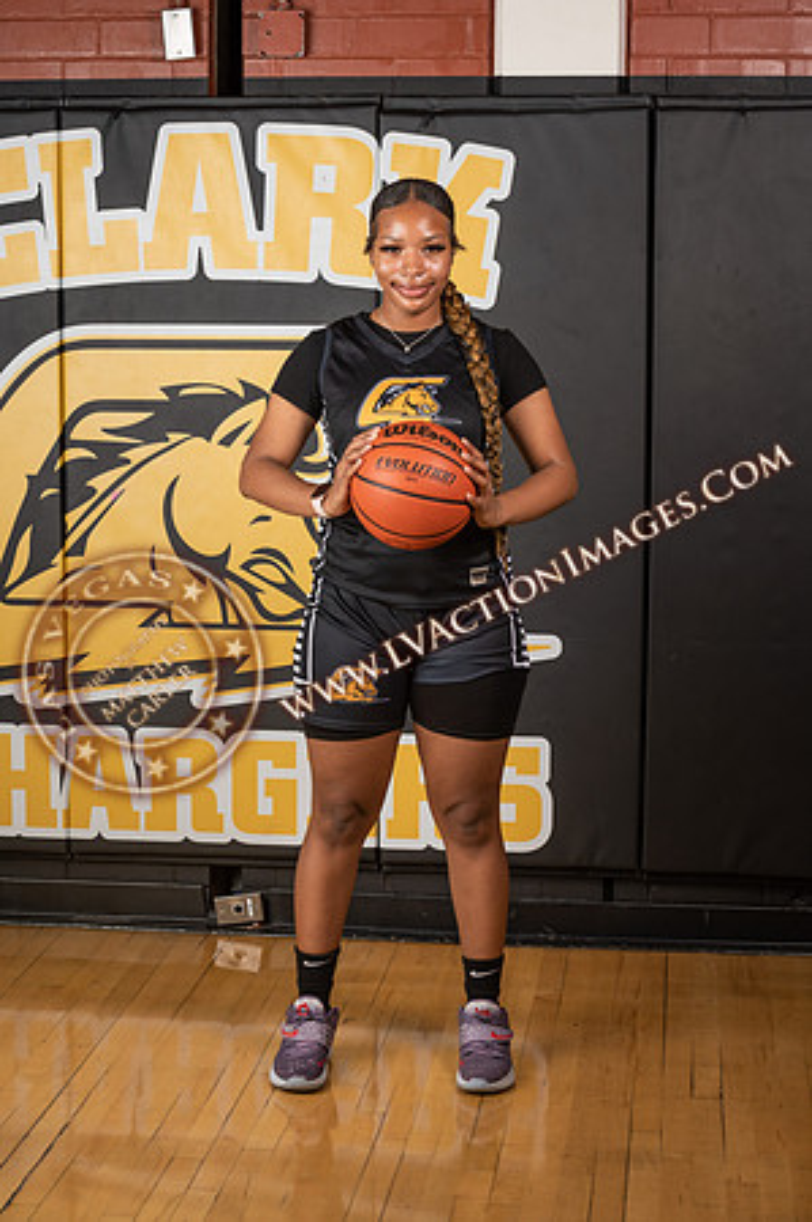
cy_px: 611
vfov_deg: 28.9
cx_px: 406
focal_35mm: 70
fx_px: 2374
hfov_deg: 19.4
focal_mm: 70
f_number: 9
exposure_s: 1/125
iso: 100
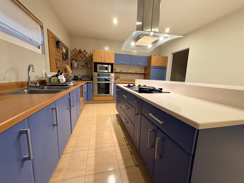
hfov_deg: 102.1
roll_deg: -2.0
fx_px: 99
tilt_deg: -8.2
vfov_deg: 85.7
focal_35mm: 14
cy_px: 92
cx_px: 122
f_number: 2.2
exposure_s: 1/60
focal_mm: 2.22
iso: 800
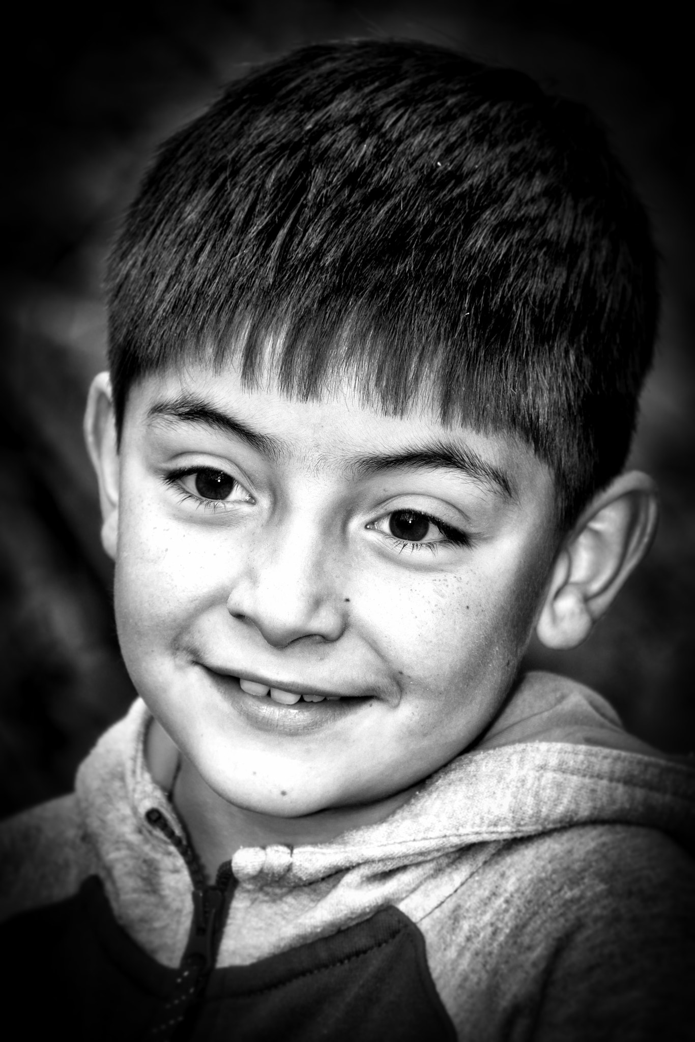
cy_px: 521
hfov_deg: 3.8
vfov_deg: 5.7
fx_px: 10421
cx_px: 348
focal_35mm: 360
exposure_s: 1/250
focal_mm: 240
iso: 1000
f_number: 5.6
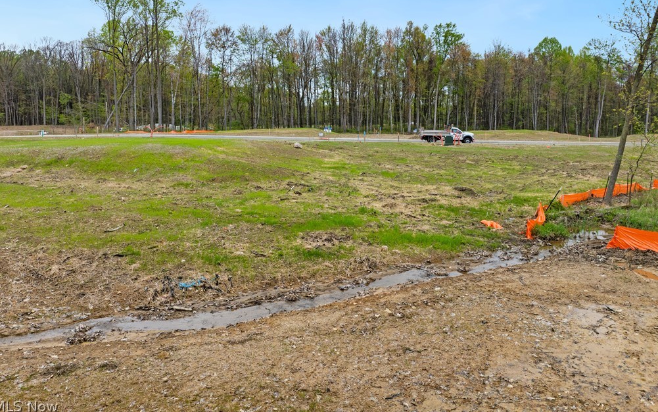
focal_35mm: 26
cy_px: 165
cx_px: 326
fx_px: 466
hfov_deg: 70.4
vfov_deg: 47.3
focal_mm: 12.29
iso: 220
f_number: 2.8
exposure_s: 1/320
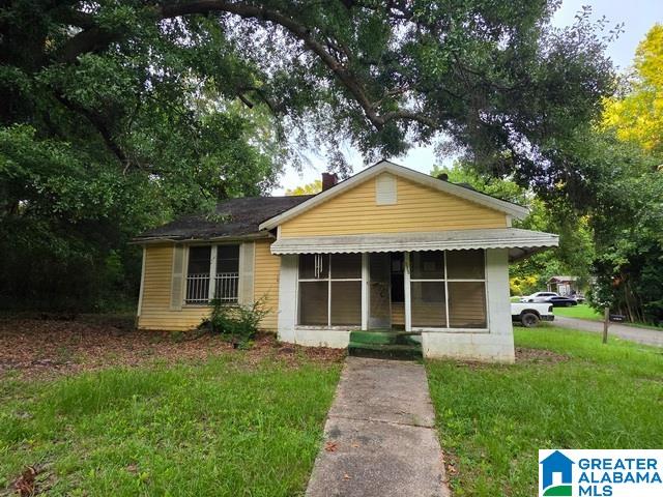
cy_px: 248
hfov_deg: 106.2
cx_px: 332
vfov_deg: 89.9
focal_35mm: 13
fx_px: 249
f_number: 1.9
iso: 200
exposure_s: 1/120
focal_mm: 2.2
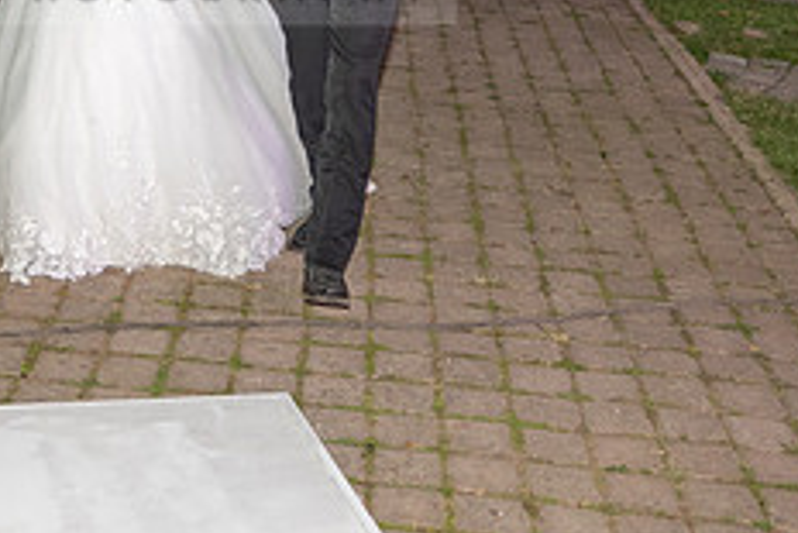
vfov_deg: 18.7
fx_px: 1553
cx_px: 165
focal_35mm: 70
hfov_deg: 28.2
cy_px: -57
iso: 2000
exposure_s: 1/160
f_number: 4
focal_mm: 28
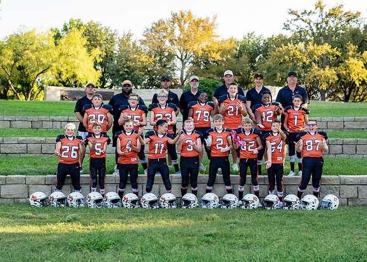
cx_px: 195
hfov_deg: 30.3
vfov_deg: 21.9
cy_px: 146
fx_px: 678
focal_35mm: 65
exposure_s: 1/500
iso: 200
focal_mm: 50
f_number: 2.2
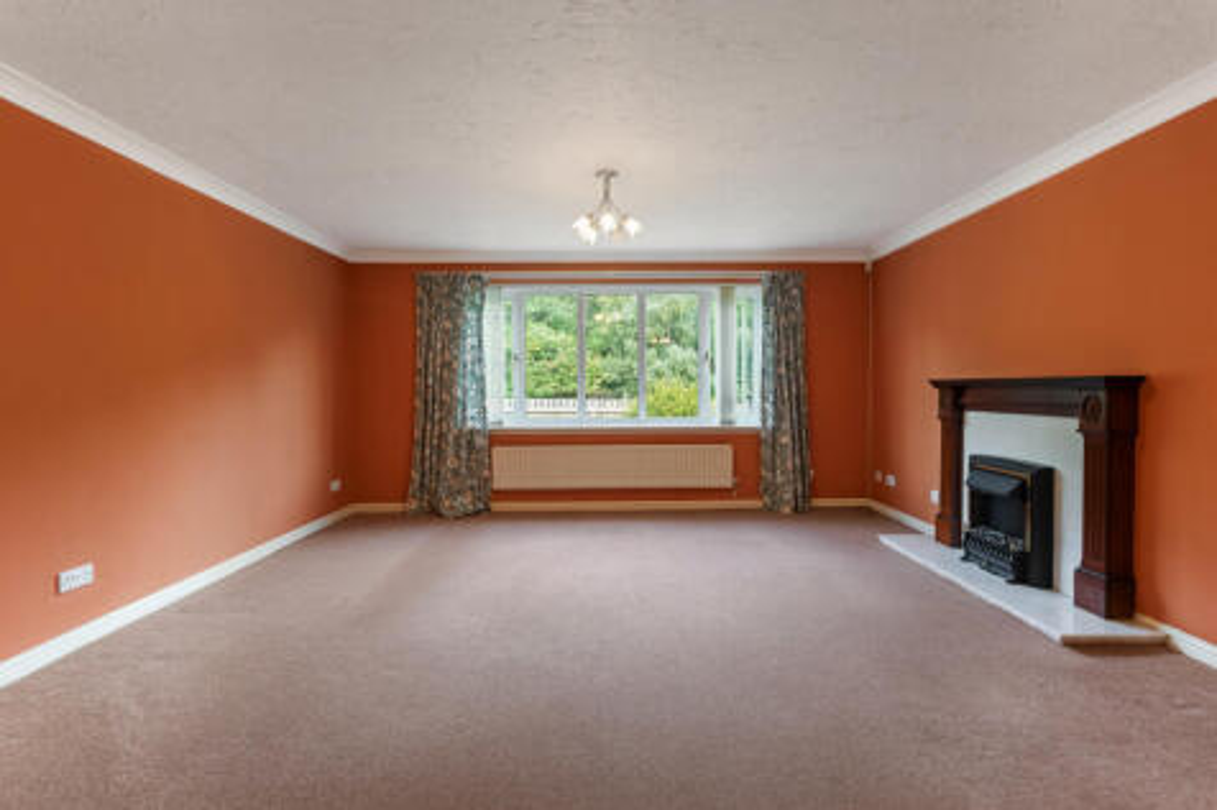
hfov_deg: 96.8
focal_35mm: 16
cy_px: 405
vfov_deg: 73.7
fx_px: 541
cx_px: 608
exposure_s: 1/4
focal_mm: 16
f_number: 8
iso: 400
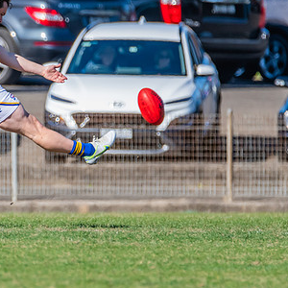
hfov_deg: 1.3
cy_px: 124
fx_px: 13009
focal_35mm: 1382
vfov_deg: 1.3
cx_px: 12
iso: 800
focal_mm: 600
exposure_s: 1/1600
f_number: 9
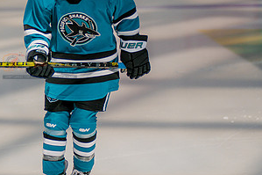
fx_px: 2975
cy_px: 52
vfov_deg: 3.4
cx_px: 19
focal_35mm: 409
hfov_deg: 5.0
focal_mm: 148
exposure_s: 1/2000
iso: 160
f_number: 3.2
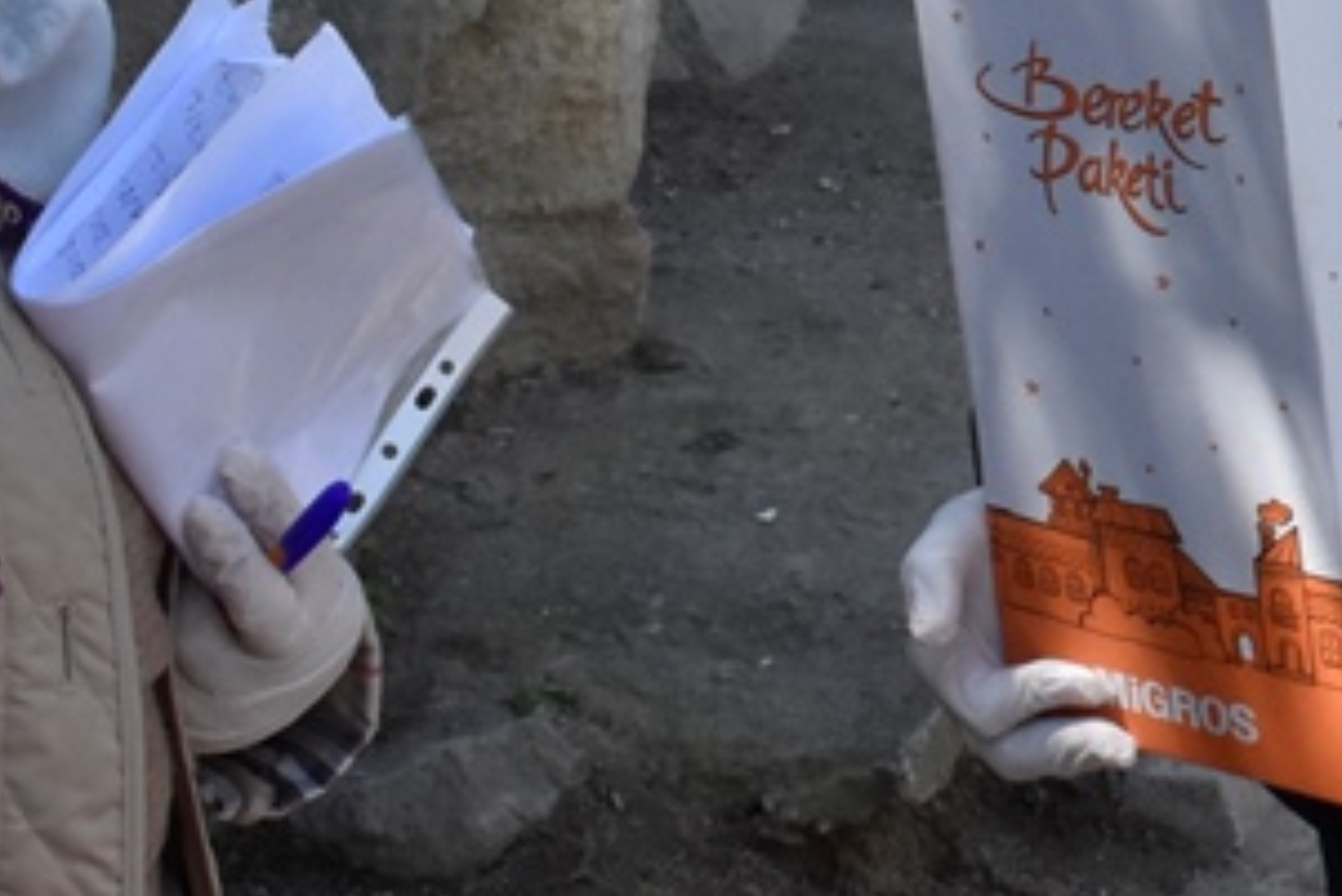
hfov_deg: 14.2
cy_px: -96
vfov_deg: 9.9
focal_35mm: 138
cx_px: 1788
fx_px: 5135
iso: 2000
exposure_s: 1/1000
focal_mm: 27
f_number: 16
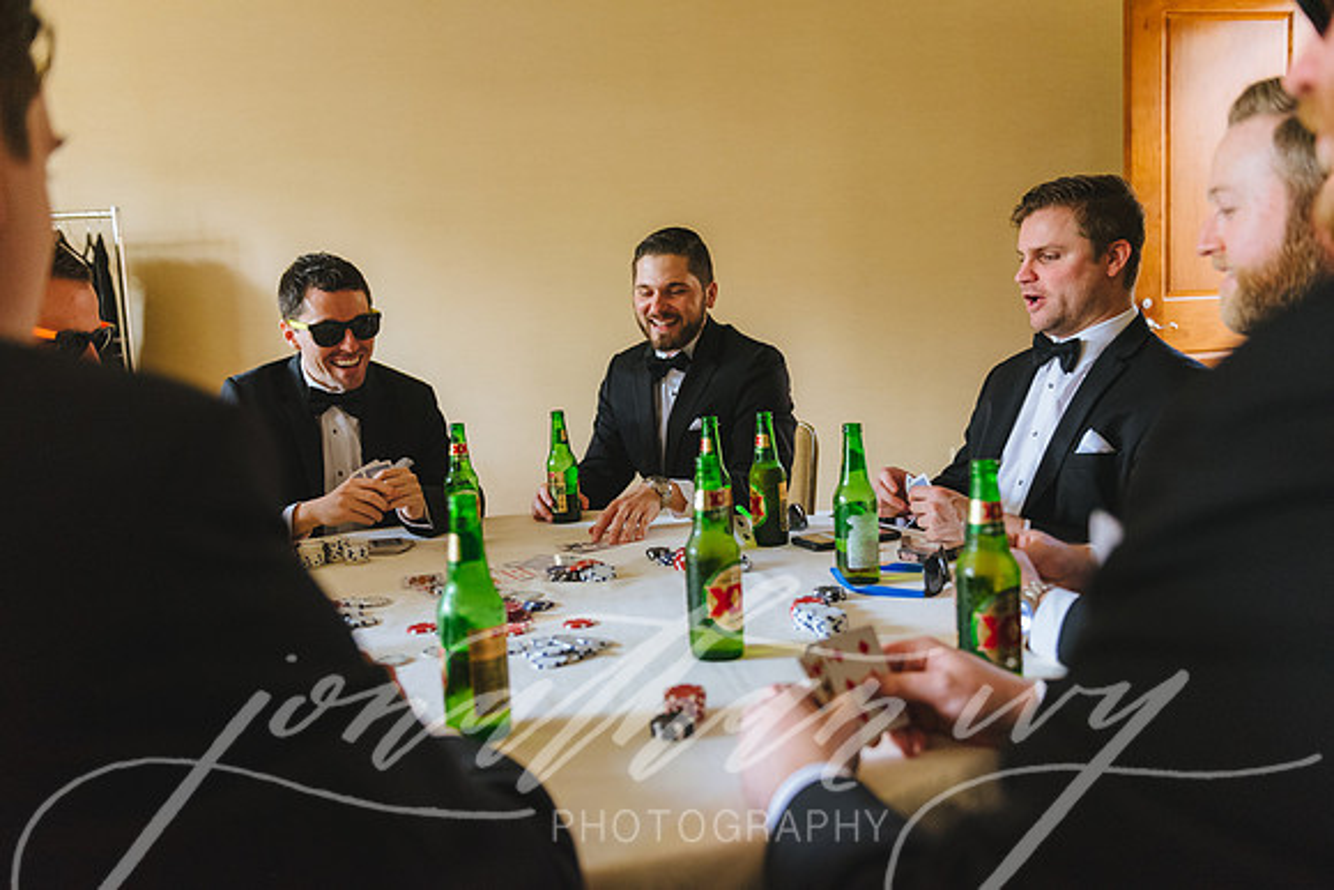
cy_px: 445
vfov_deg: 46.4
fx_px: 1038
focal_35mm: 28
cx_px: 667
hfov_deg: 65.5
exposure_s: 1/160
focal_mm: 28
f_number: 2.8
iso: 3200
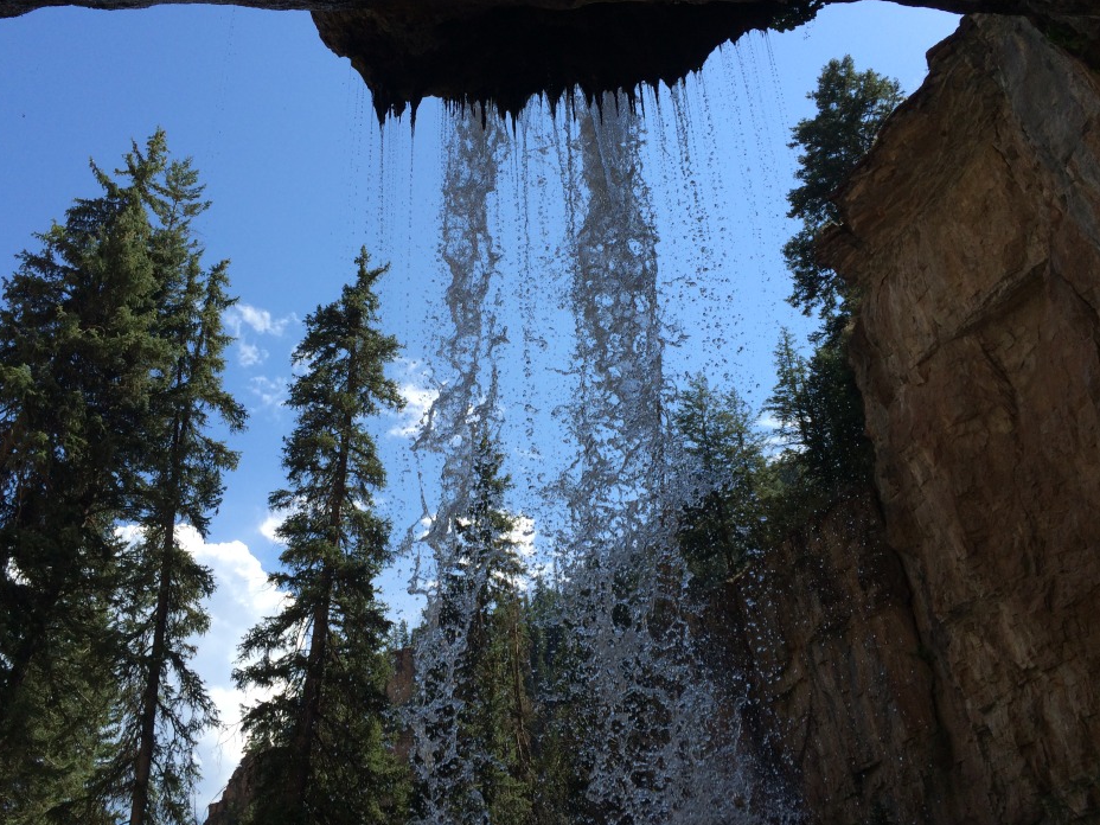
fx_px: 1017
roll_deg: +1.2
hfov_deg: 56.8
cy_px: 415
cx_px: 519
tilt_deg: +28.3
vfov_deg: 44.2
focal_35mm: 32
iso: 32
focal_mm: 4.15
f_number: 2.2
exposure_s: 1/1466
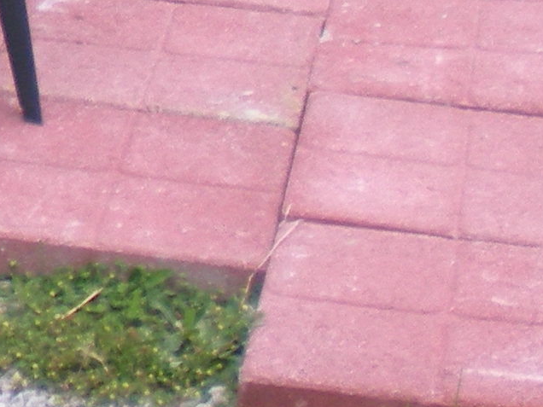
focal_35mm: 195
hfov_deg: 9.8
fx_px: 3059
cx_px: -322
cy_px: -622
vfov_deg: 7.1
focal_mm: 6.3
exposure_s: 1/65.7
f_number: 3.1
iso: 77
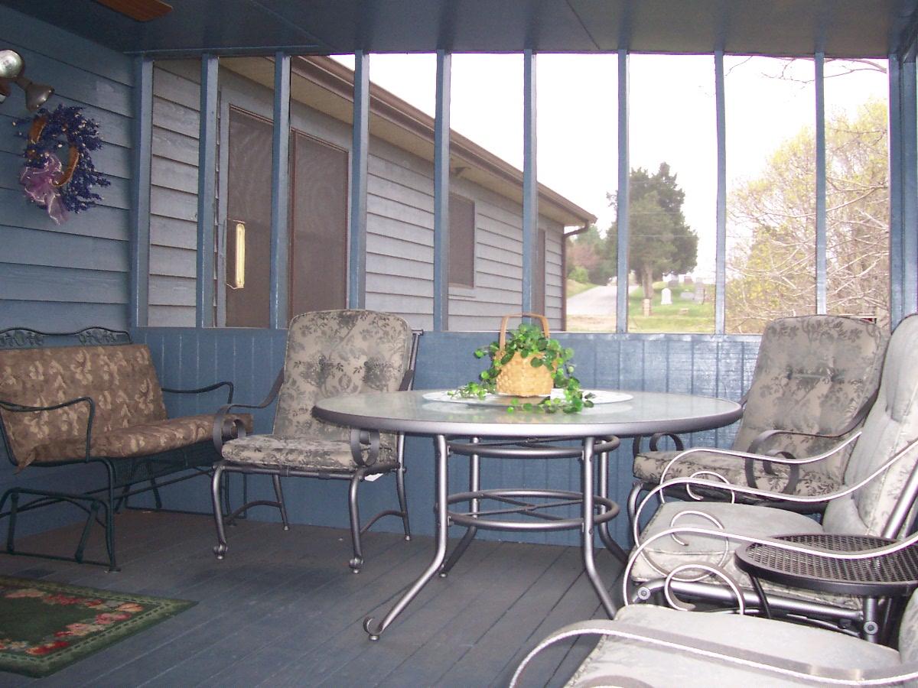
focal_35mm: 37
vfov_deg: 38.7
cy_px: 344
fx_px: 981
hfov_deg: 50.1
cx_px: 459
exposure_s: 1/60
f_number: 2.8
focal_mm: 5.6
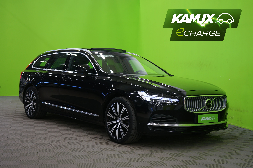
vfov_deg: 27.0
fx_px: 351
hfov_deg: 39.6
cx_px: 126
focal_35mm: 50
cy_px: 84
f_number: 4.5
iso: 400
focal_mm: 50
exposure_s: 1/10
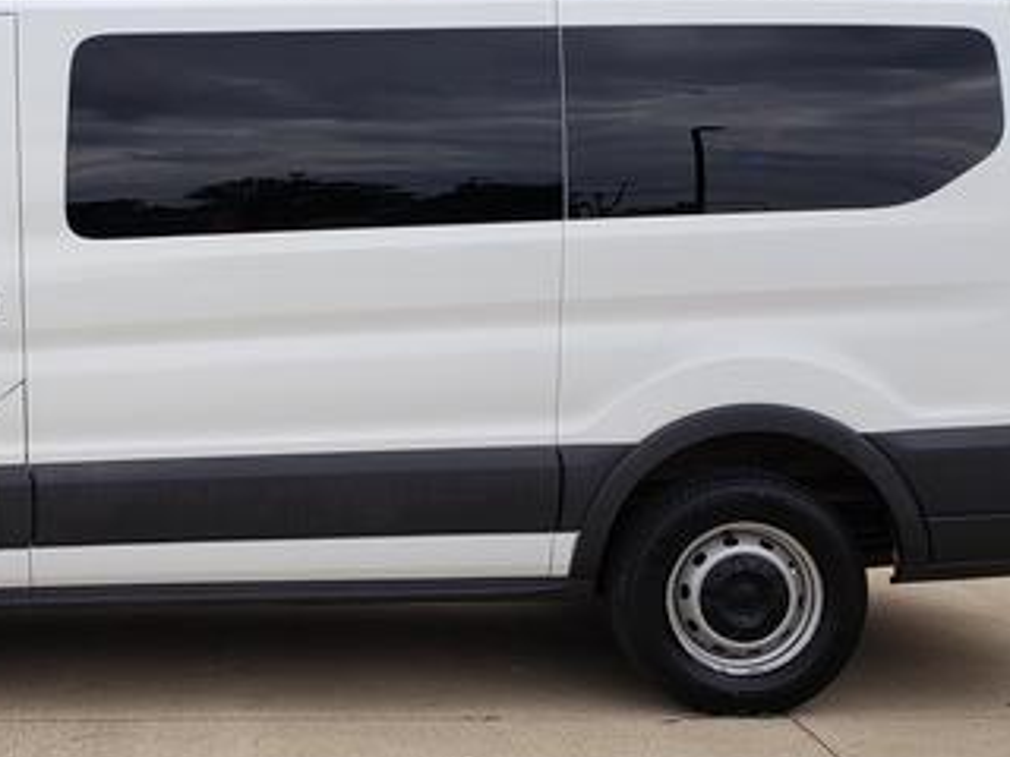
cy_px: 353
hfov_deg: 35.7
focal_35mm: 52
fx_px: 1517
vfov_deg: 28.0
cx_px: 208
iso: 50
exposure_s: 1/559
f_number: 2.4
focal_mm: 4.3
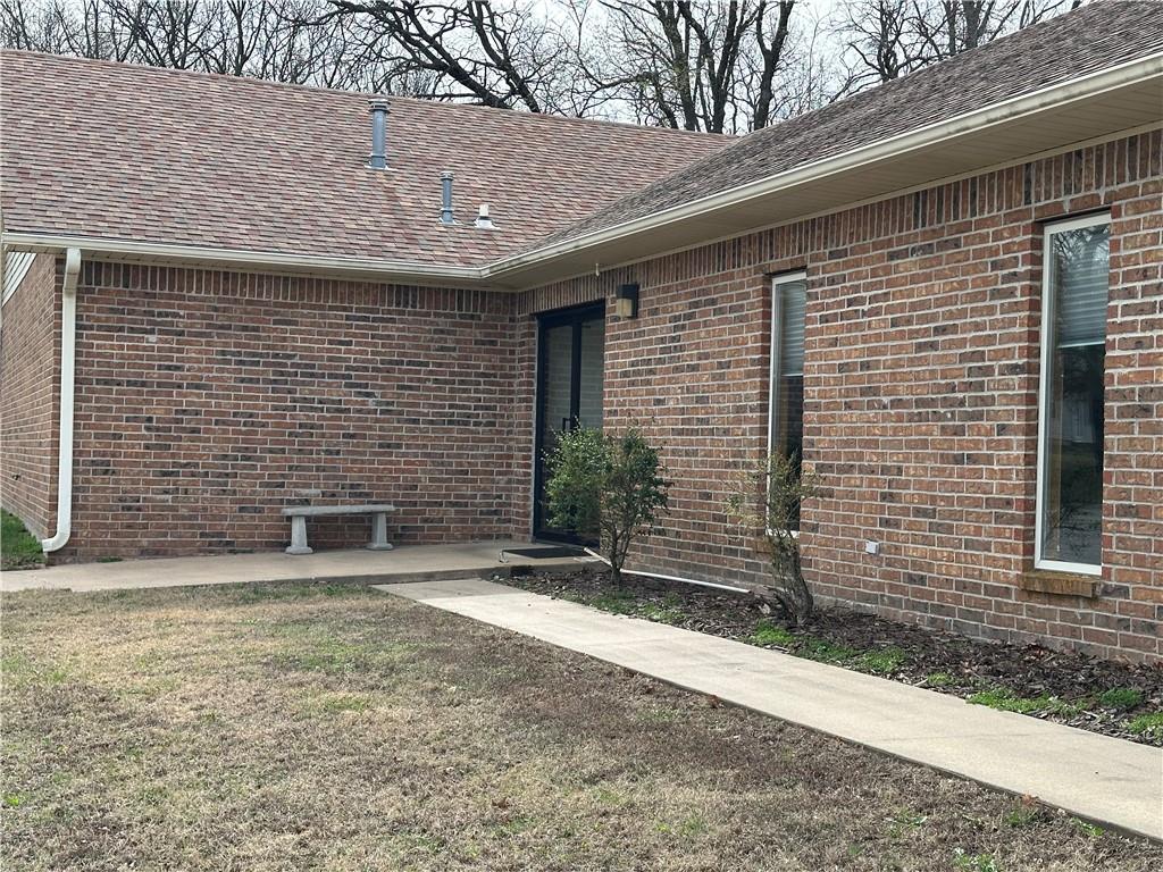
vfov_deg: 30.3
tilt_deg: +1.6
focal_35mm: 48
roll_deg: -1.8
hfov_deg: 39.7
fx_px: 1613
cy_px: 436
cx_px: 582
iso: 64
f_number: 1.78
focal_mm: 6.86
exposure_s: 1/1414
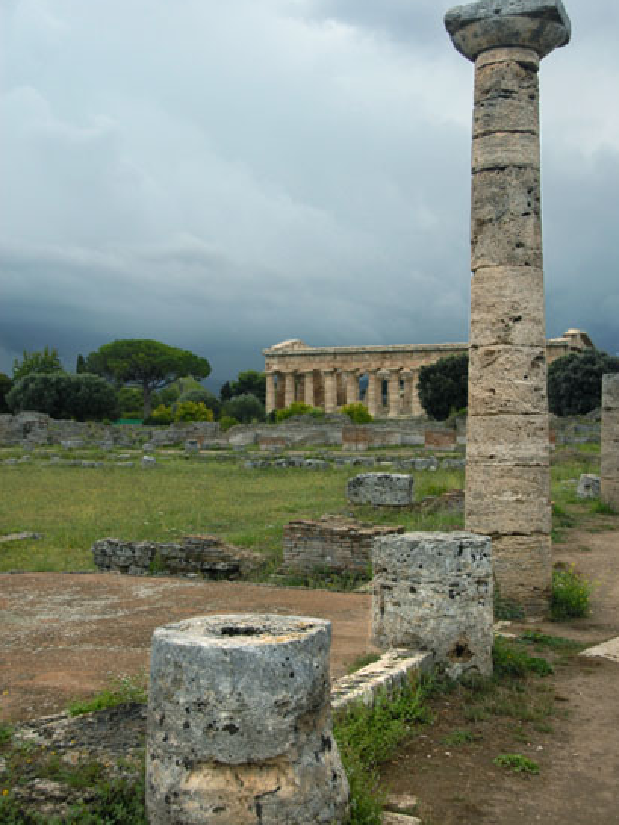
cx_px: 313
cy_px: 401
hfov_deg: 31.5
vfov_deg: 41.2
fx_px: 1096
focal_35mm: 46
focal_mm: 28
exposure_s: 1/350
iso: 200
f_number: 5
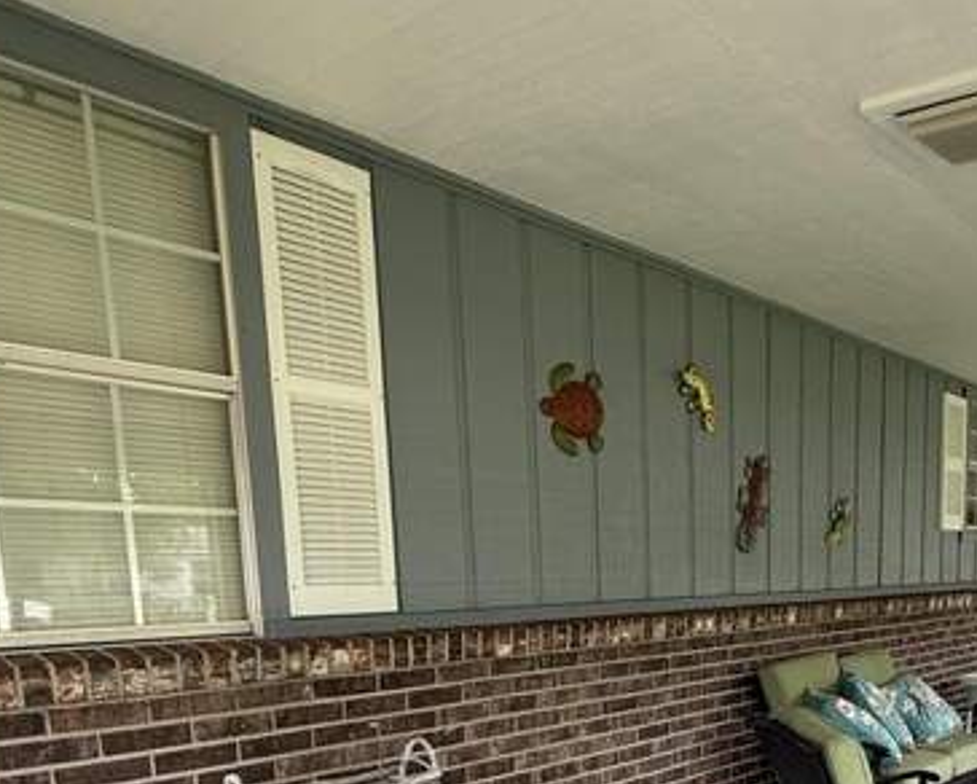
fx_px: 868
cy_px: 714
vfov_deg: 44.0
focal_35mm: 30
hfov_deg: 57.5
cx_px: 650
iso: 80
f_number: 2.2
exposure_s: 1/99
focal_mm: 2.22
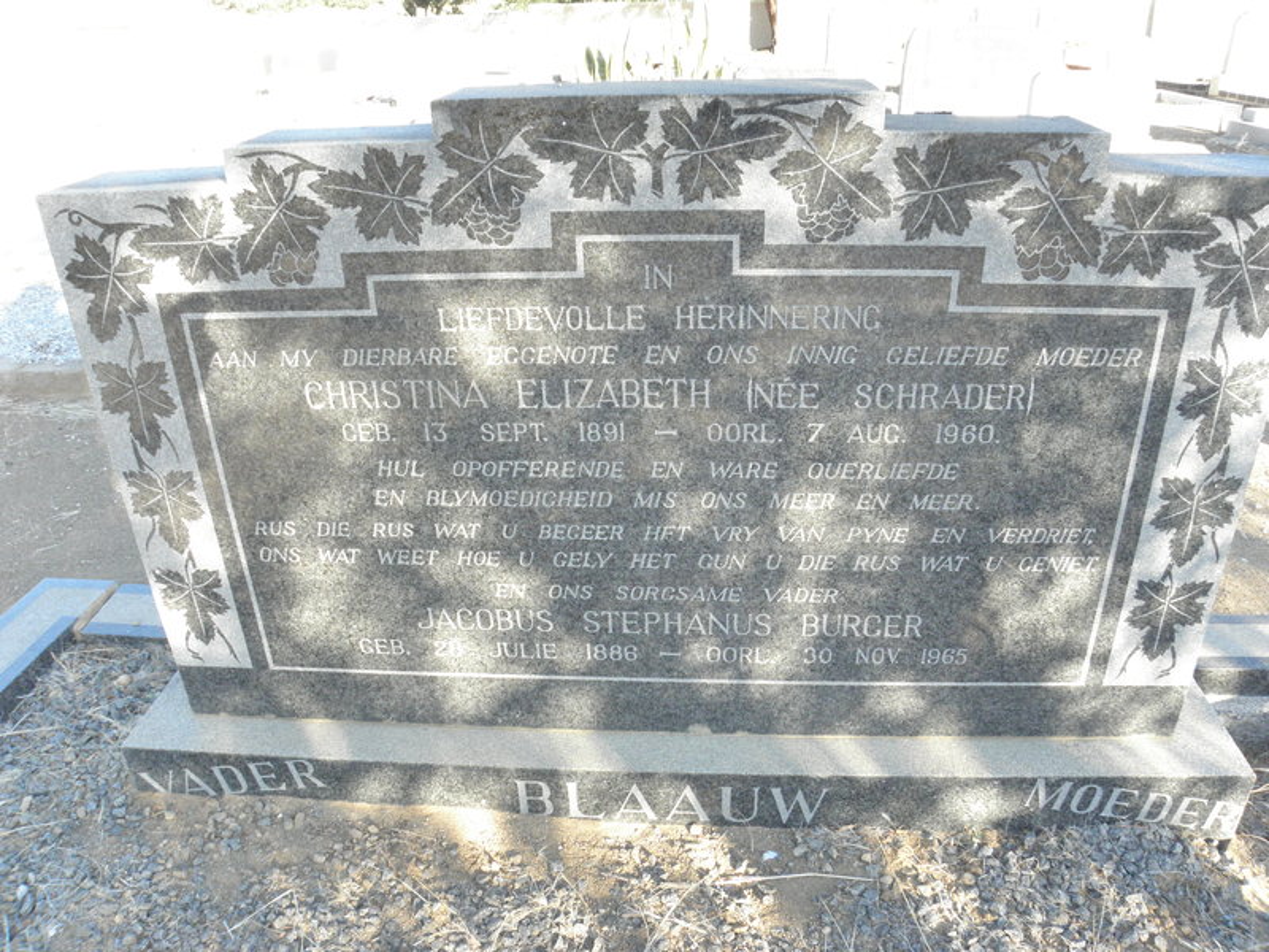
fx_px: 953
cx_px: 634
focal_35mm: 26
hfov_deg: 67.3
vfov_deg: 53.1
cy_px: 476
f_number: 6.3
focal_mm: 4.6
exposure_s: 1/60
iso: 200
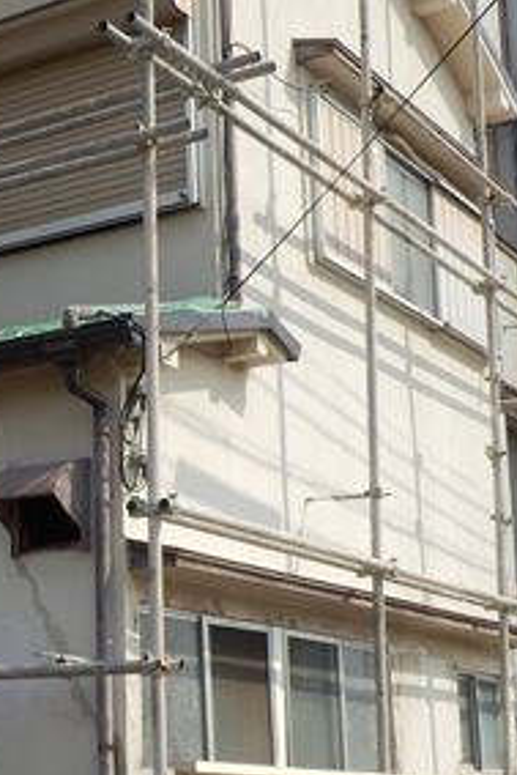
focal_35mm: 87
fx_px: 1872
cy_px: 435
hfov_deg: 15.2
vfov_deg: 23.4
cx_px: -85
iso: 80
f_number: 3.9
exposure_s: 1/640
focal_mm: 6.6
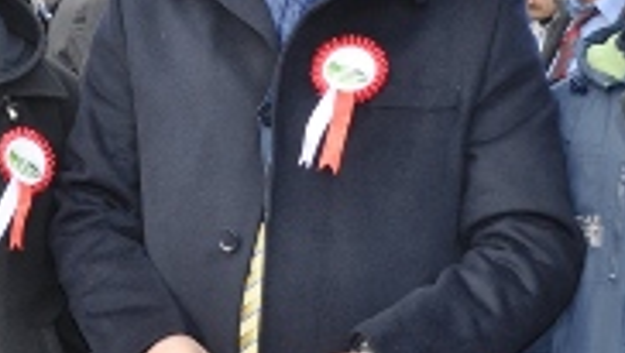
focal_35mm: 108
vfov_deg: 11.2
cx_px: 93
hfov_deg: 19.5
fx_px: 1792
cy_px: 69
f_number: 5.6
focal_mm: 28
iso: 200
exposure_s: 1/200
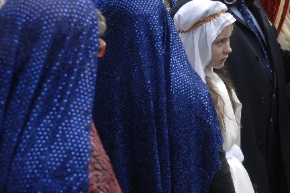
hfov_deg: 14.7
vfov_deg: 9.8
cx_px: 214
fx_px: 1118
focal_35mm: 139
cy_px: 29
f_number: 4.5
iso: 100
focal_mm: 50
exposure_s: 1/90
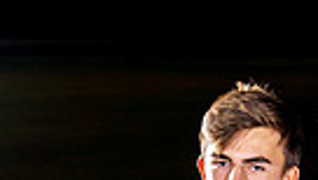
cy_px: 491
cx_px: 344
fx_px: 1140
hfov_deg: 15.5
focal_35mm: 135
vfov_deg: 8.0
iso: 100
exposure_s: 1/125
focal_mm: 39
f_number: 5.6
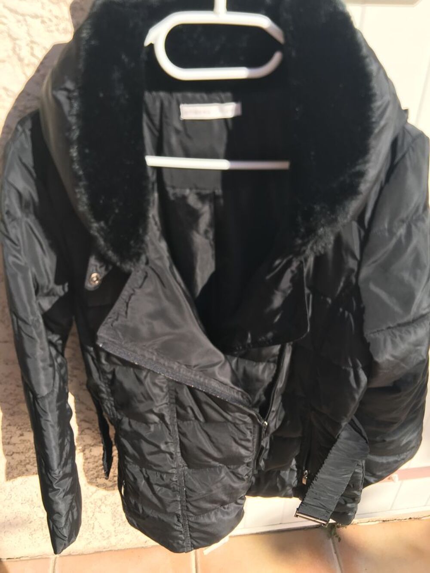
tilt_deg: -37.7
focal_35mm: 29
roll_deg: +0.8
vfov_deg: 61.7
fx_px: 480
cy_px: 286
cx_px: 215
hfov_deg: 48.2
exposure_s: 1/545
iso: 25
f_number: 2.2
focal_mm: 4.15
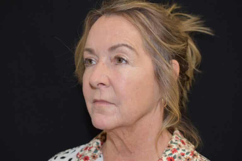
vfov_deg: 22.6
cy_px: 80
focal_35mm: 60
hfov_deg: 33.4
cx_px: 121
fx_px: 403
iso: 360
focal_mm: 40
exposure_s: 1/60
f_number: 4
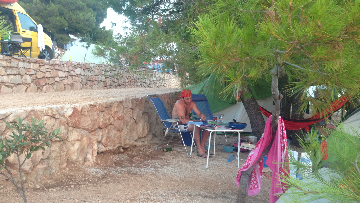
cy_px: 105
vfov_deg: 32.8
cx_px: 180
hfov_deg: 55.3
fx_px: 344
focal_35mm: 36
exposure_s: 1/20
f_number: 2.4
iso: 125
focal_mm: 4.12
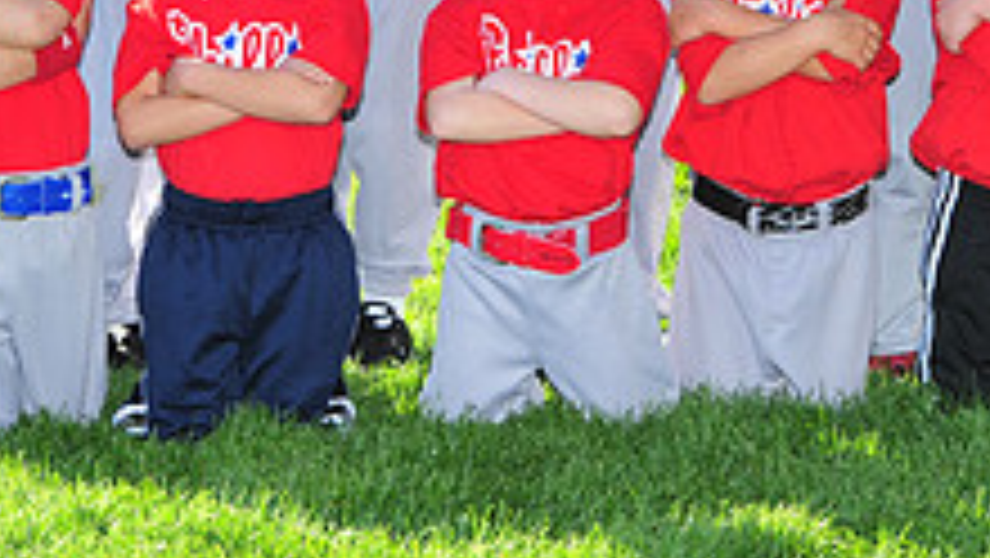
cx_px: 554
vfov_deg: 5.5
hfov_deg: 9.7
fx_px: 5804
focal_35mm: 221
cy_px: -256
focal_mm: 80
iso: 200
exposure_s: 1/250
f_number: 7.1
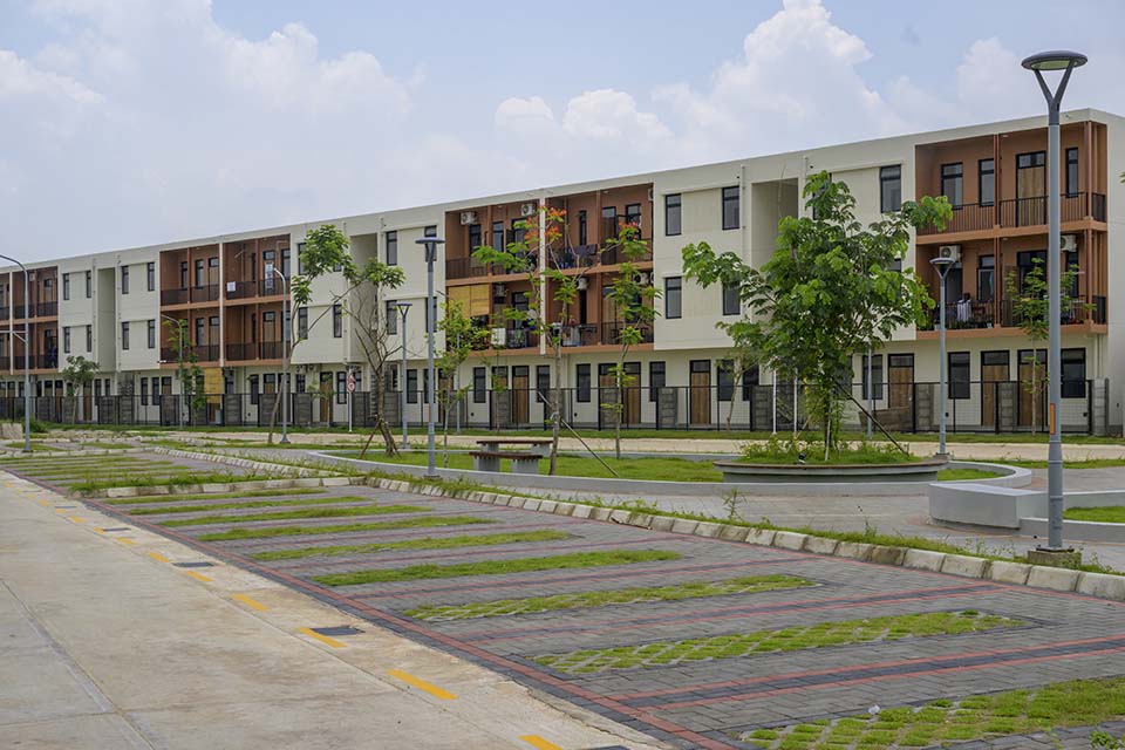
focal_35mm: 47
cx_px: 562
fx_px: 1469
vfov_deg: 28.6
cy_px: 375
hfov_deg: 41.9
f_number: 9
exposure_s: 1/2500
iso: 900
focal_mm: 47
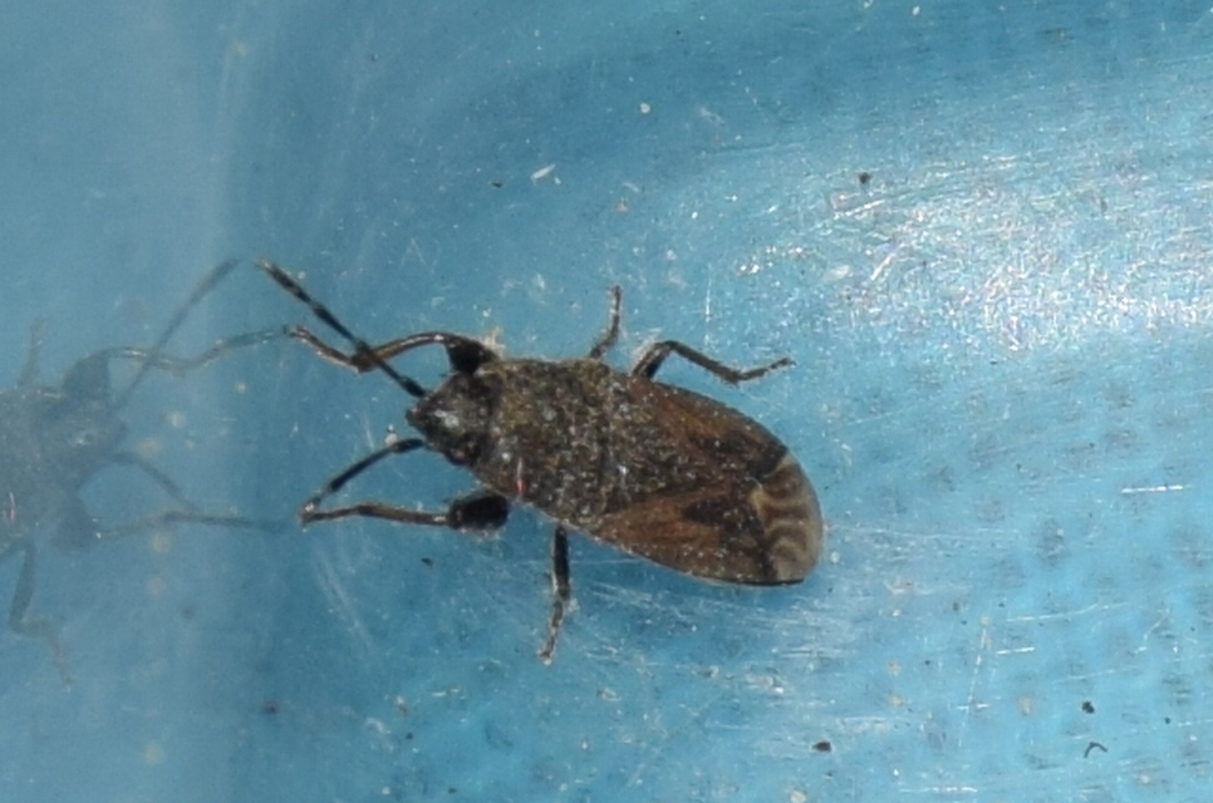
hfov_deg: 9.8
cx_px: 606
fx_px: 7062
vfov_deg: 6.5
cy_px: 402
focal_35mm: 210
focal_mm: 140
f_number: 9
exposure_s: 1/160
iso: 100
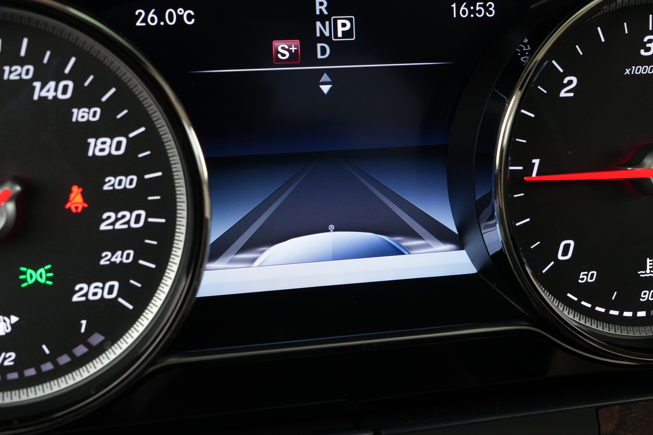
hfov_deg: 40.0
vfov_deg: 27.3
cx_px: 326
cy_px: 218
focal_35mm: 50
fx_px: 898
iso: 1000
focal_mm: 33
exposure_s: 1/40
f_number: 7.1
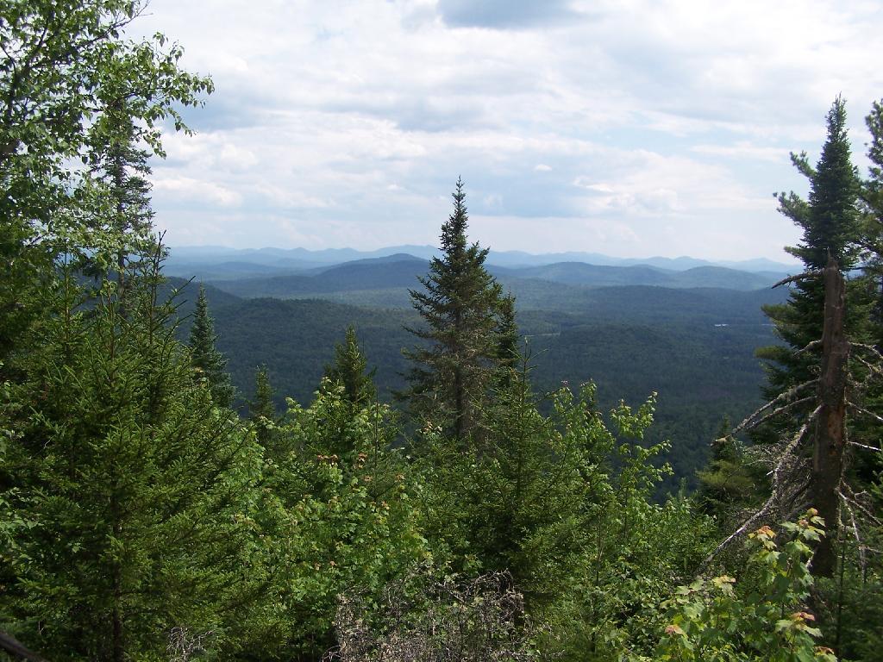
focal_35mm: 38
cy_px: 331
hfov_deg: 49.0
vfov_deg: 37.7
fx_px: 969
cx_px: 442
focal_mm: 6.3
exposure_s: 1/800
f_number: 4
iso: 80
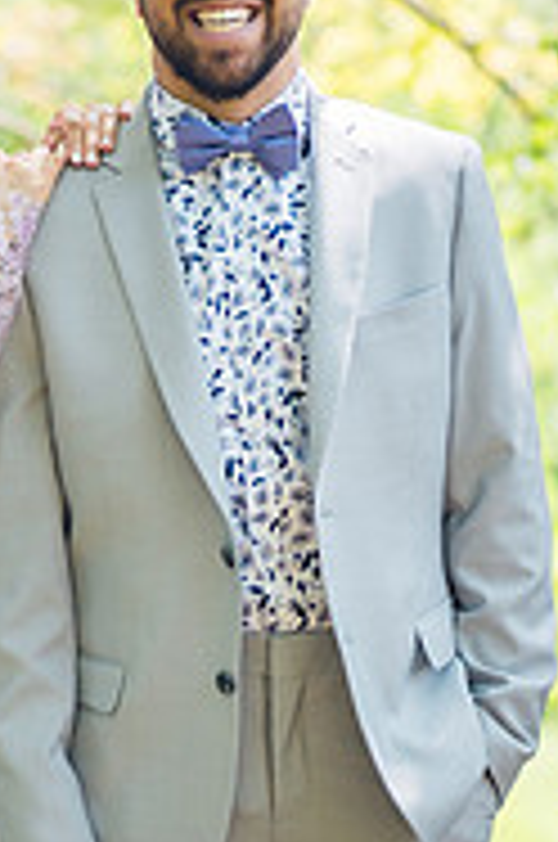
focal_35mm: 171
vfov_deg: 12.0
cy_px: 502
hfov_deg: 8.0
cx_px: 94
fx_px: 3990
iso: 100
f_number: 1.8
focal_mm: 55
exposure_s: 1/500
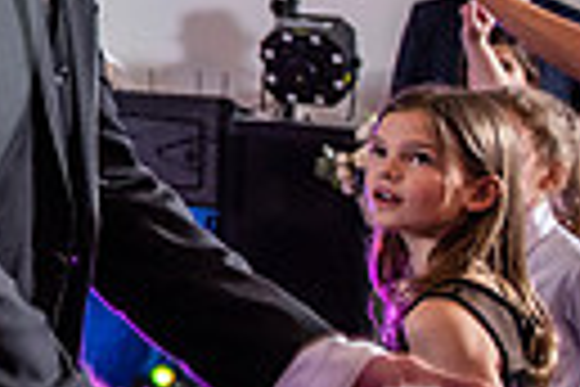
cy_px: -182
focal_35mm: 108
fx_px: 1740
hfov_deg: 15.9
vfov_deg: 12.1
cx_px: -490
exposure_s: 1/125
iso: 1600
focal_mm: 24
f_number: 2.8
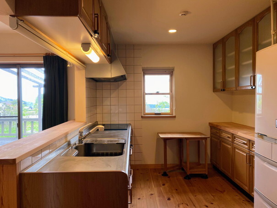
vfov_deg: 53.1
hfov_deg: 67.3
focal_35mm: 26
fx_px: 208
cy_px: 104
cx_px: 138
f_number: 1.8
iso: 50
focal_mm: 4.25
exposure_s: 1/100
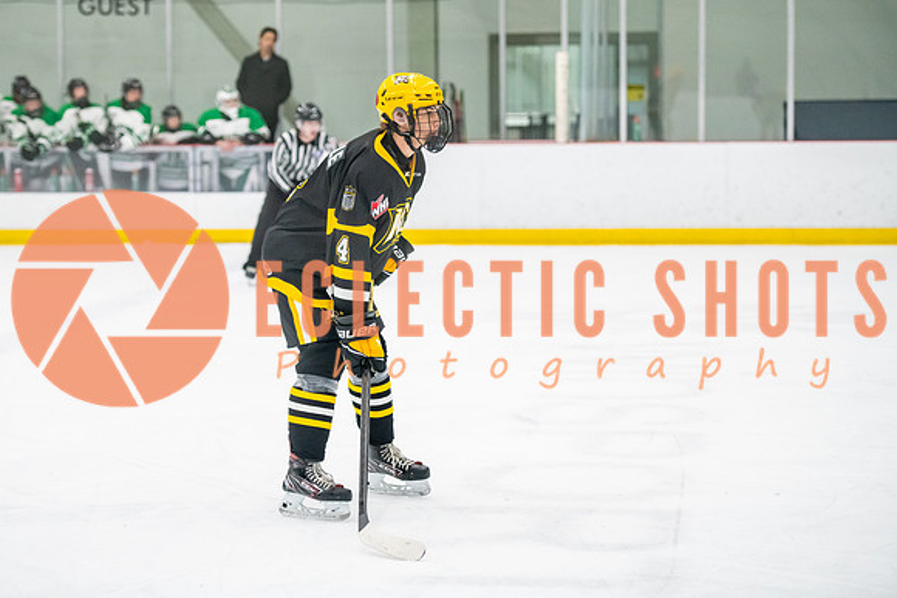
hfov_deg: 19.0
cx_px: 393
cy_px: 274
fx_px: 2677
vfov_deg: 12.8
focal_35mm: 107
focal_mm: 95
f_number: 2.8
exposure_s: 1/800
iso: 4000
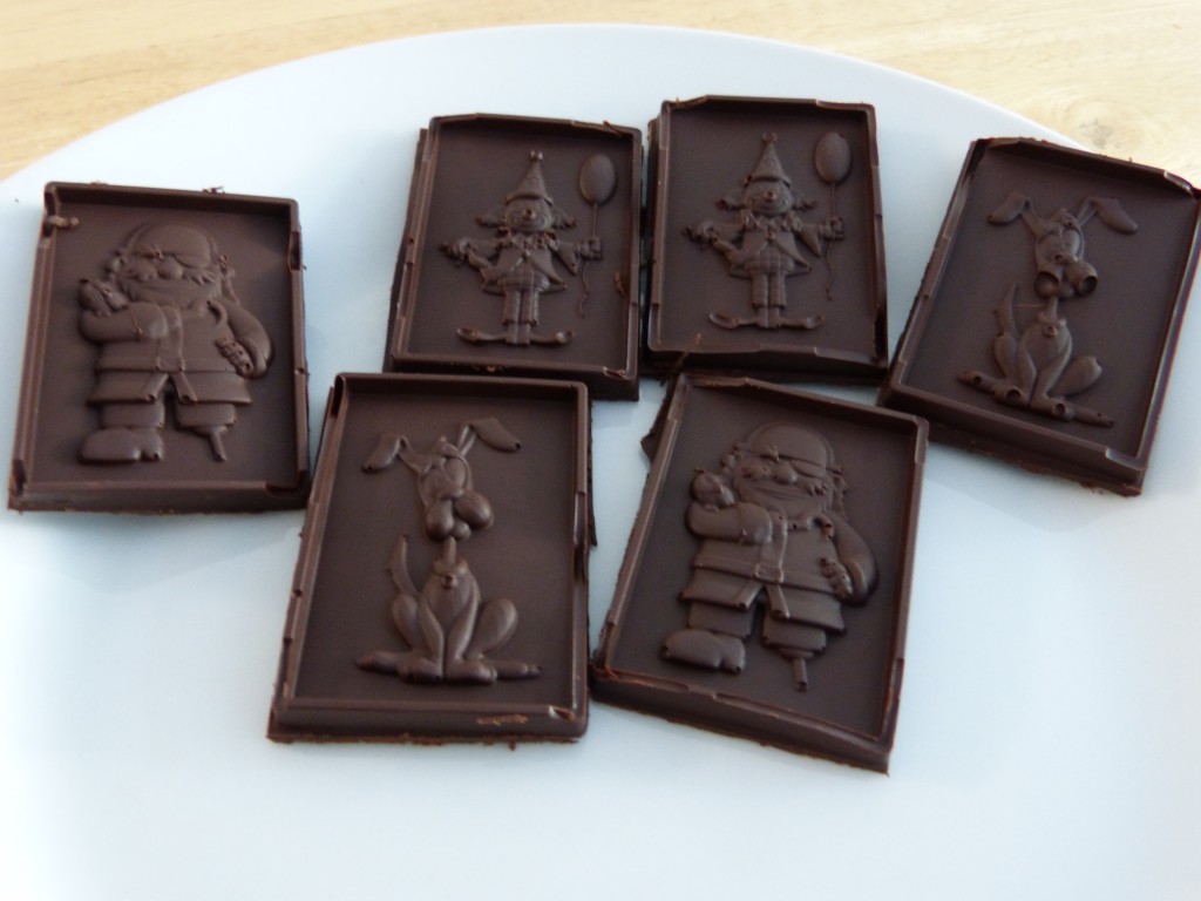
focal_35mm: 29
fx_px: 1006
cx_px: 600
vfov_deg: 48.2
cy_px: 450
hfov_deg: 61.7
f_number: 2.8
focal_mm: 4.8
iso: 400
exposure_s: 1/10
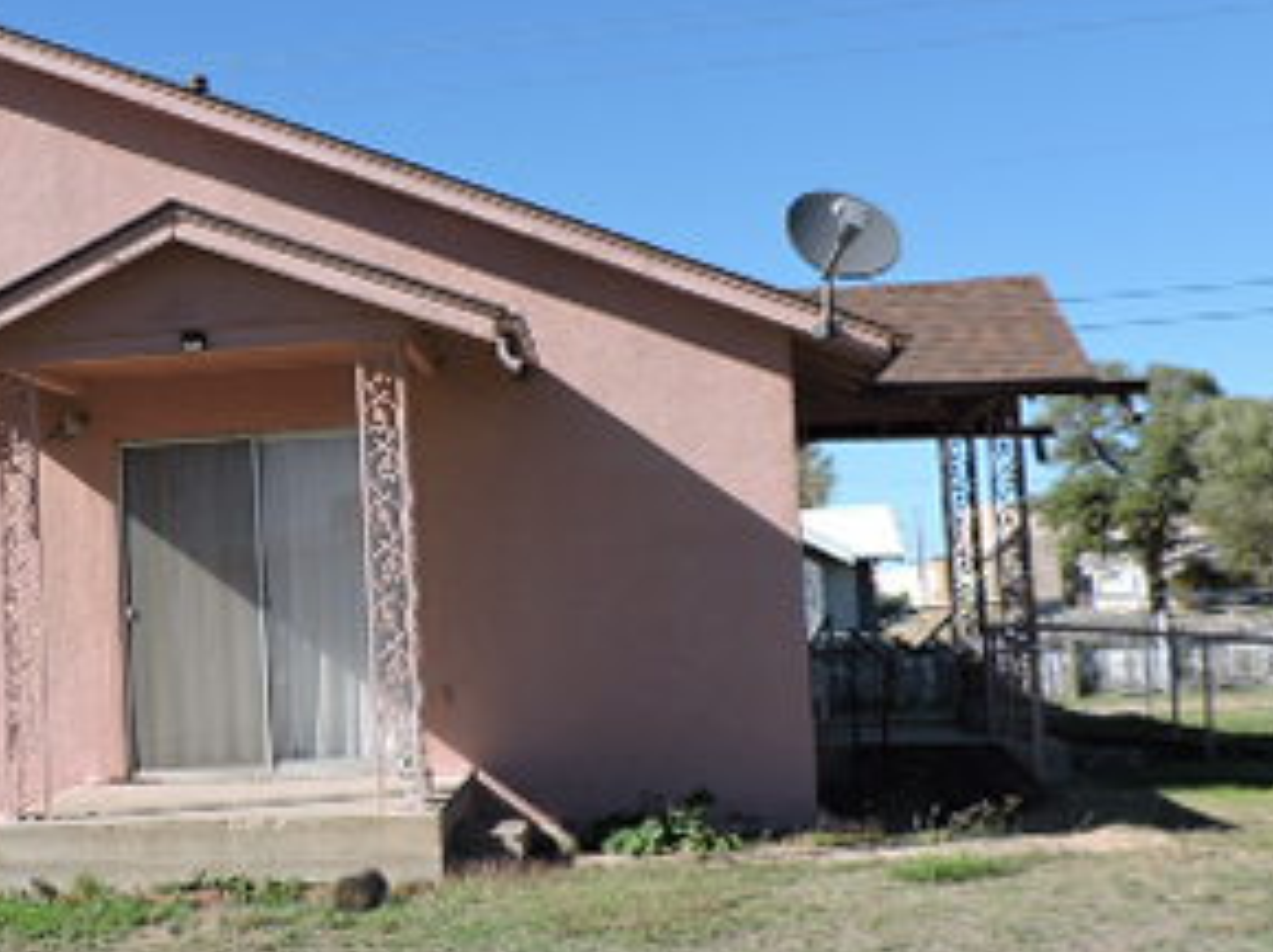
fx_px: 1947
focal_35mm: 53
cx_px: 250
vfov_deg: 27.5
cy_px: 474
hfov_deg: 35.0
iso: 100
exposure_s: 1/1000
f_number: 3
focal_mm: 4.3
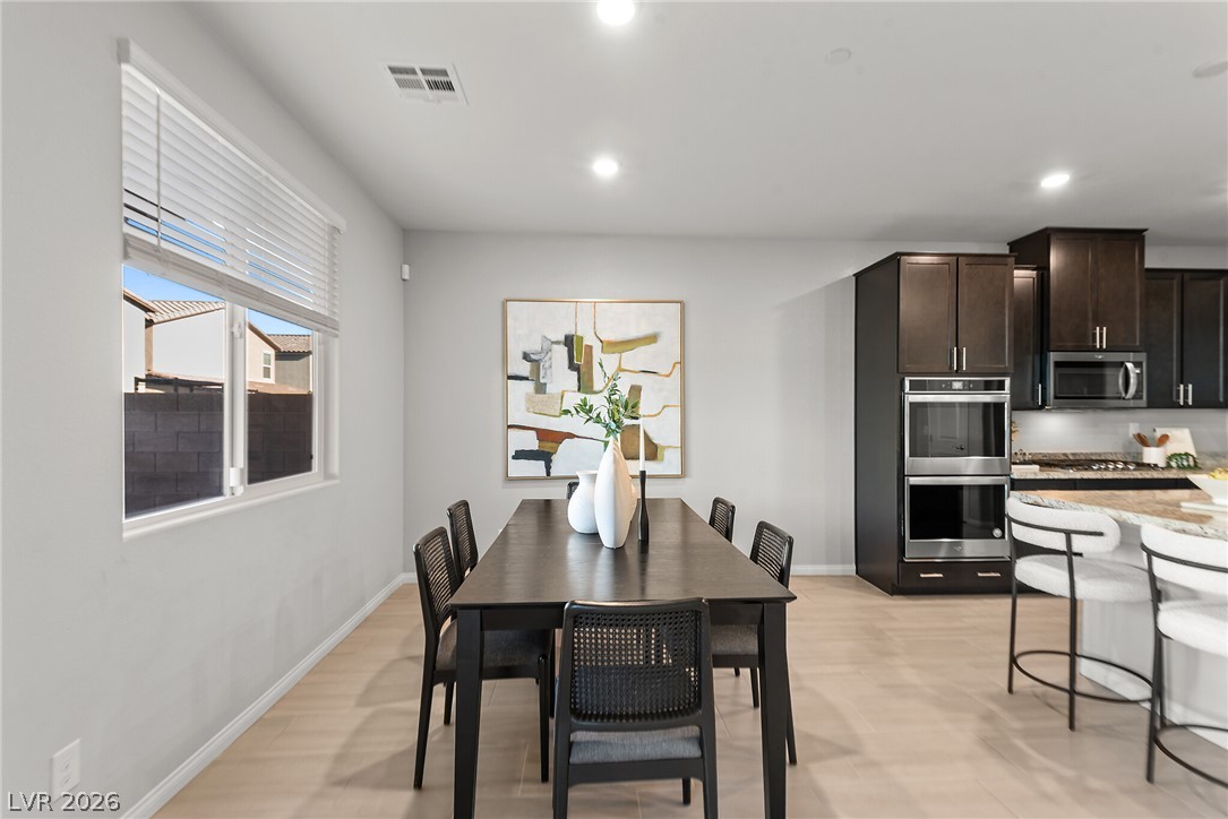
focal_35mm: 16
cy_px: 410
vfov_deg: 73.8
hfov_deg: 96.7
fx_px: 546
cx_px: 614
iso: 100
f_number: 8
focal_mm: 16
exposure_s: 1
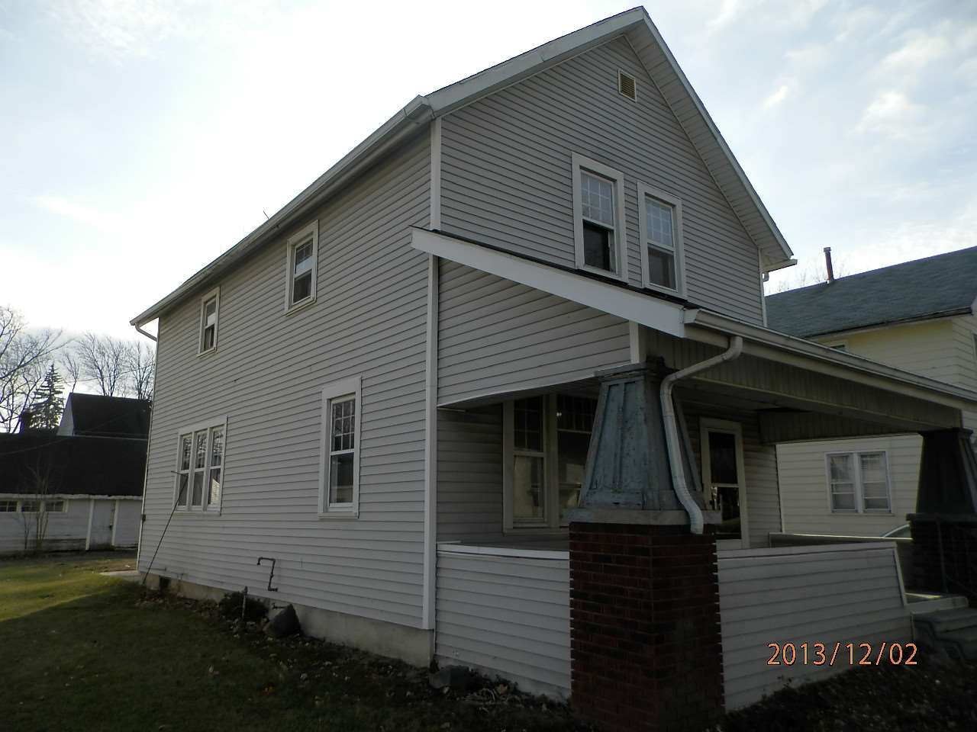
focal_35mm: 25
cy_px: 366
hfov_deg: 69.4
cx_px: 488
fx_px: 706
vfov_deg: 54.9
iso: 80
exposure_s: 1/1600
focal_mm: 4.5
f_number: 3.1
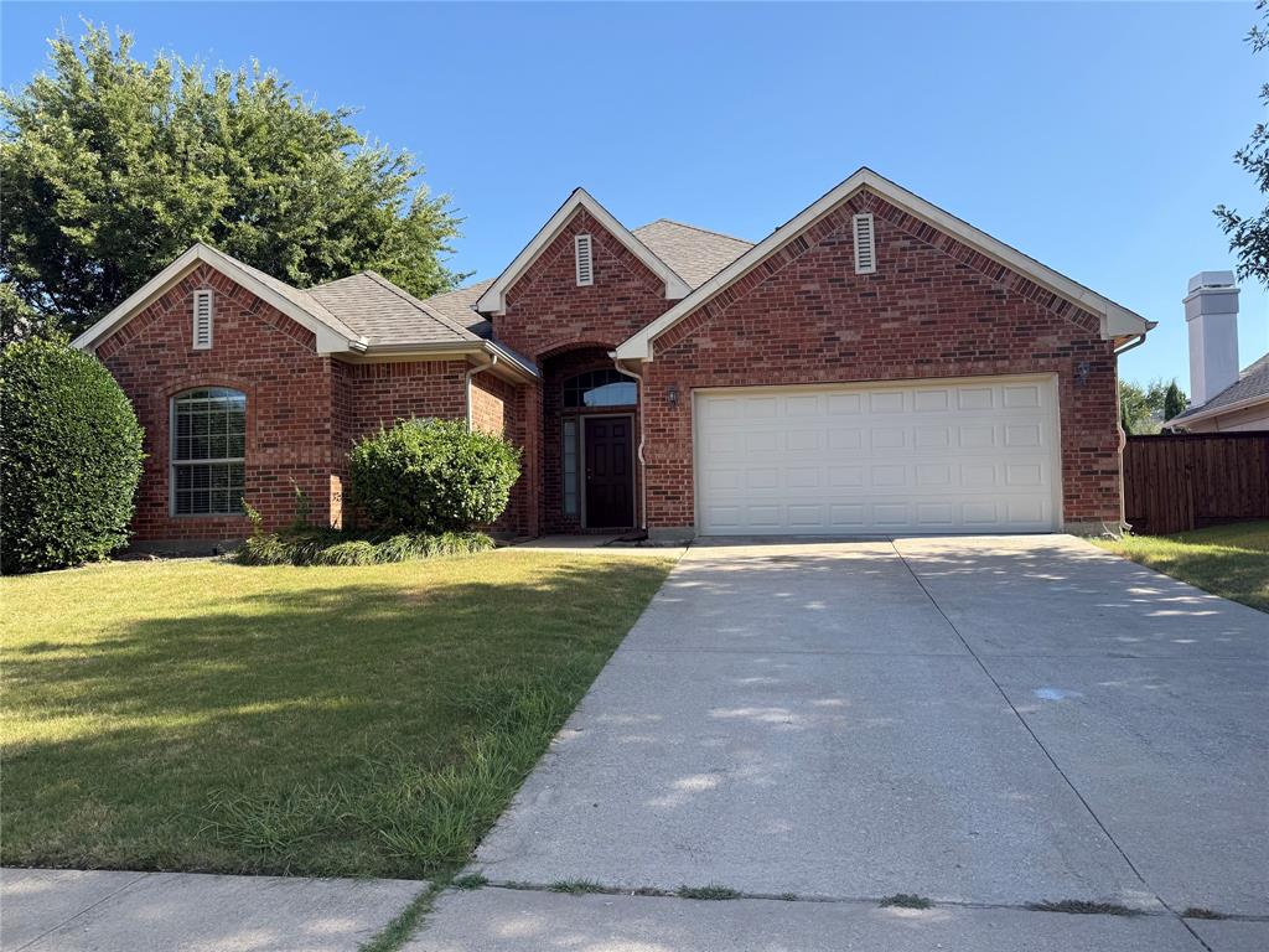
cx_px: 634
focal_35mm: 24
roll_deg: +0.4
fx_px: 880
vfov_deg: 56.8
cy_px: 476
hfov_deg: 71.6
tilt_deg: +3.7
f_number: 1.78
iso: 80
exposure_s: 1/1949
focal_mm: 6.76
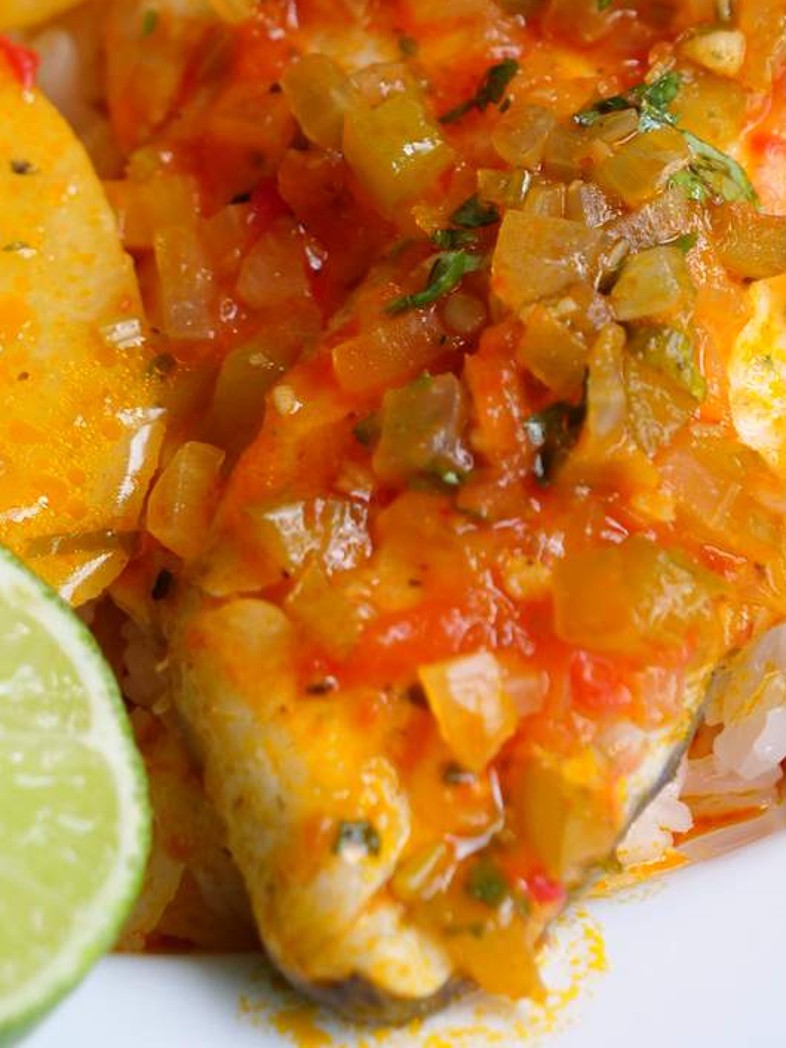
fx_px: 4936
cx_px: 498
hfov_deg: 9.1
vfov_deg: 12.1
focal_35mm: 163
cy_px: 159
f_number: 3.9
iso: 320
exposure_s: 1/80
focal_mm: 36
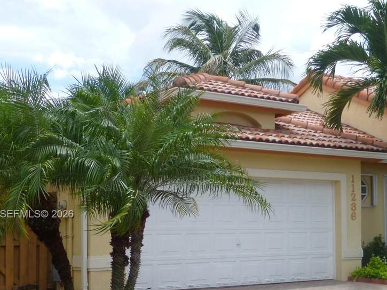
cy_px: 215
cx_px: 282
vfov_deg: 24.2
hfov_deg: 31.7
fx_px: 671
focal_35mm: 60
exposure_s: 1/640
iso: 100
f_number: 3.7
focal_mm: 6.1
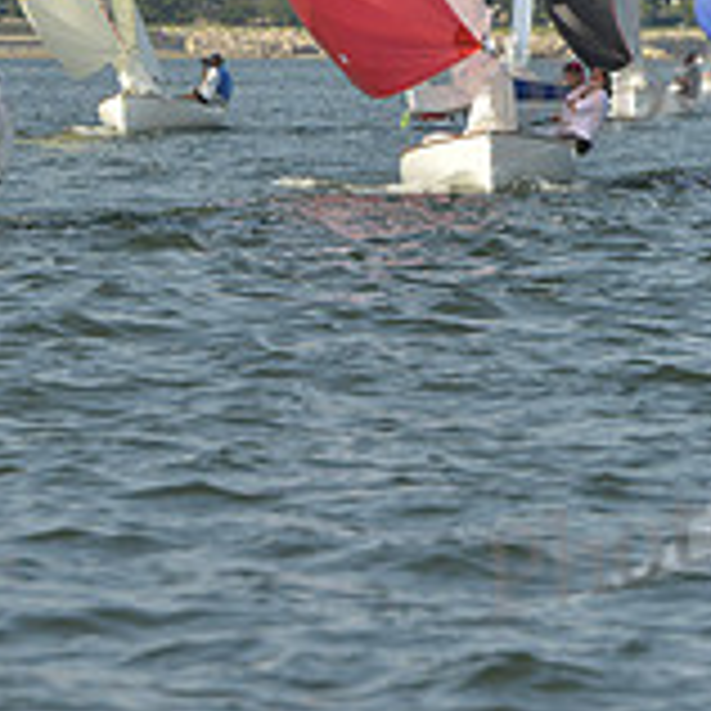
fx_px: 11270
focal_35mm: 485
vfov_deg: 3.6
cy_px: -124
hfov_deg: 3.6
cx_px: 252
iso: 200
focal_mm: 155
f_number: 7.1
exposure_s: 1/1250
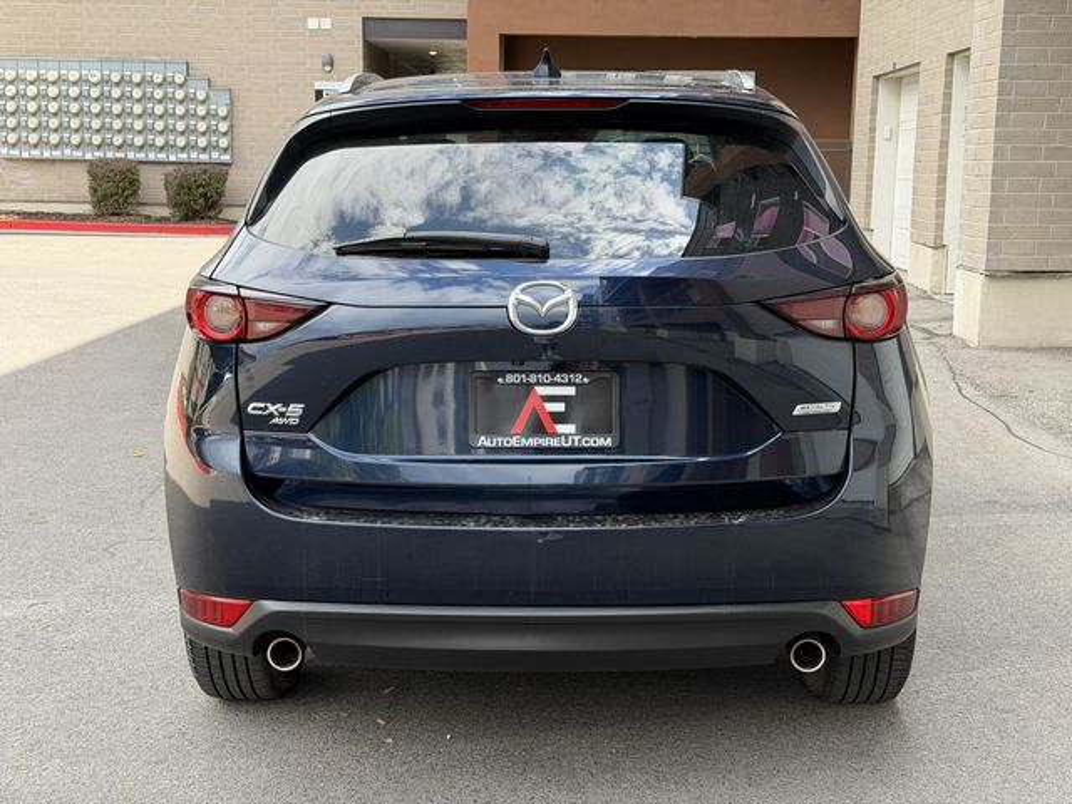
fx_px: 1486
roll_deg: -0.5
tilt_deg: -7.6
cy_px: 402
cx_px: 536
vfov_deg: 30.3
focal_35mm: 48
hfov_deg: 39.7
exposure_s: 1/693
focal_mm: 6.76
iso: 64
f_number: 1.78
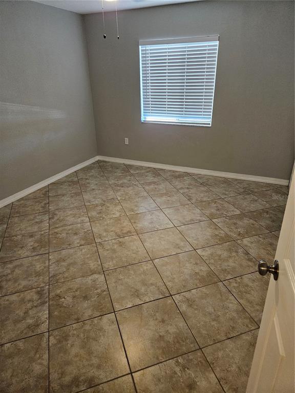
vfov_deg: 73.9
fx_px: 261
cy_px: 196
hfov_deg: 58.9
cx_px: 148
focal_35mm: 23
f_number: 1.8
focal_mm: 5.4
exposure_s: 1/120
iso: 800
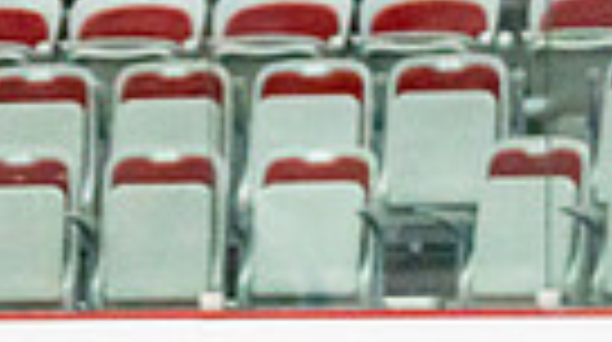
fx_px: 7972
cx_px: -721
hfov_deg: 4.3
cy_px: 997
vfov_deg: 2.4
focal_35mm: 492
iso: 3200
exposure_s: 1/1250
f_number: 2.8
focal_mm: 70
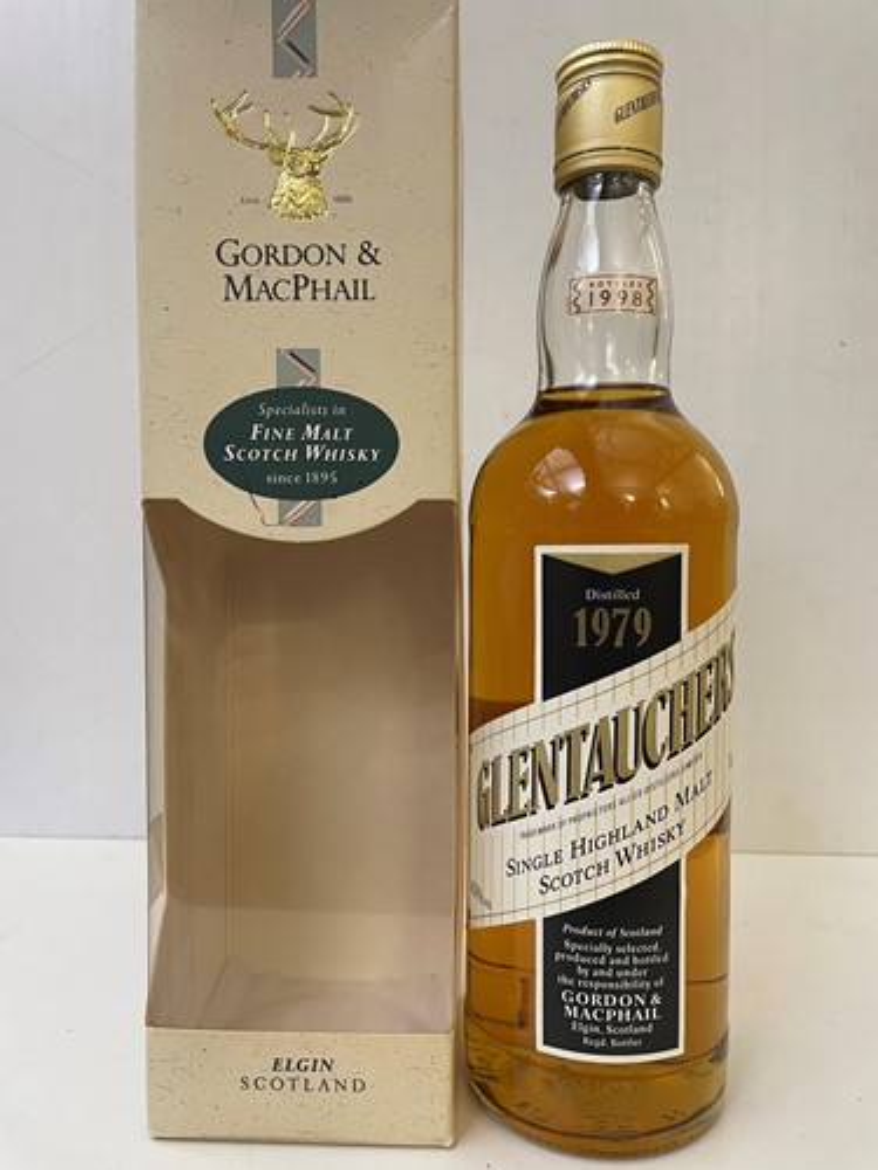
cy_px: 585
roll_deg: +0.0
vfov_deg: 67.3
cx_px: 439
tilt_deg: -2.2
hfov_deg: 53.1
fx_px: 879
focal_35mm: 26
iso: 100
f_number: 1.6
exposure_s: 1/50
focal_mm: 4.2
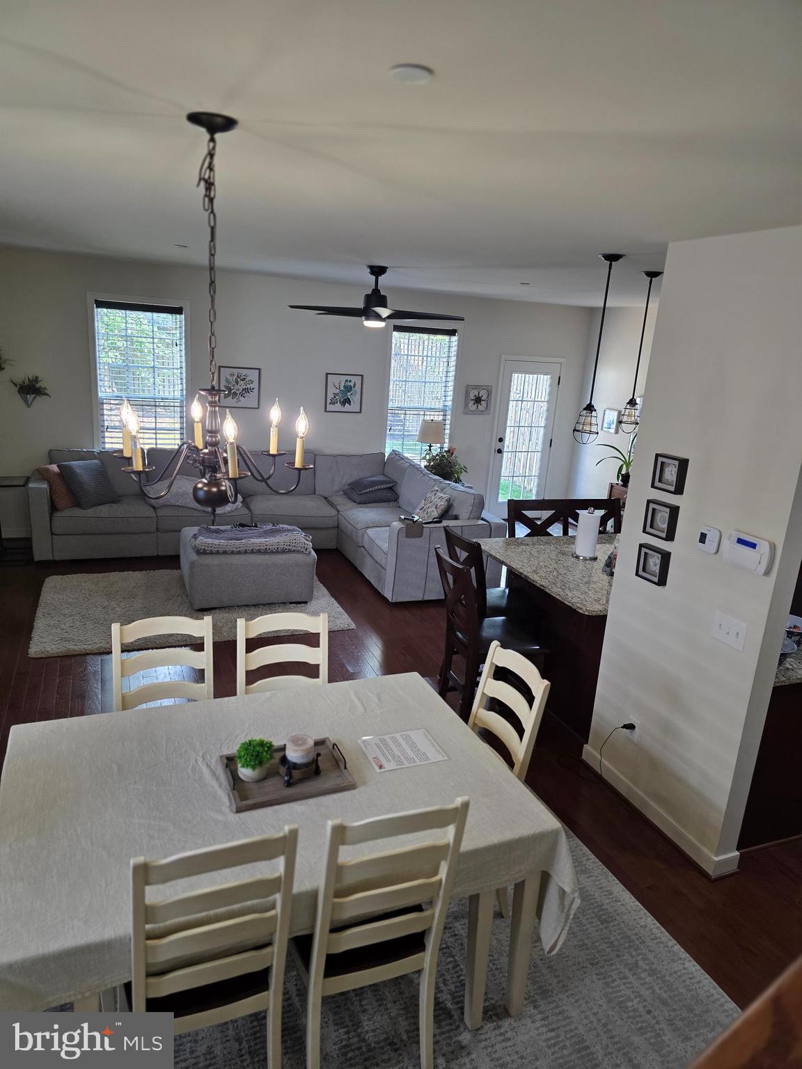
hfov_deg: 58.9
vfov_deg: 73.9
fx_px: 710
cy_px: 534
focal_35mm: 23
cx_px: 401
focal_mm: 6.3
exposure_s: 1/120
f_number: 1.7
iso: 160
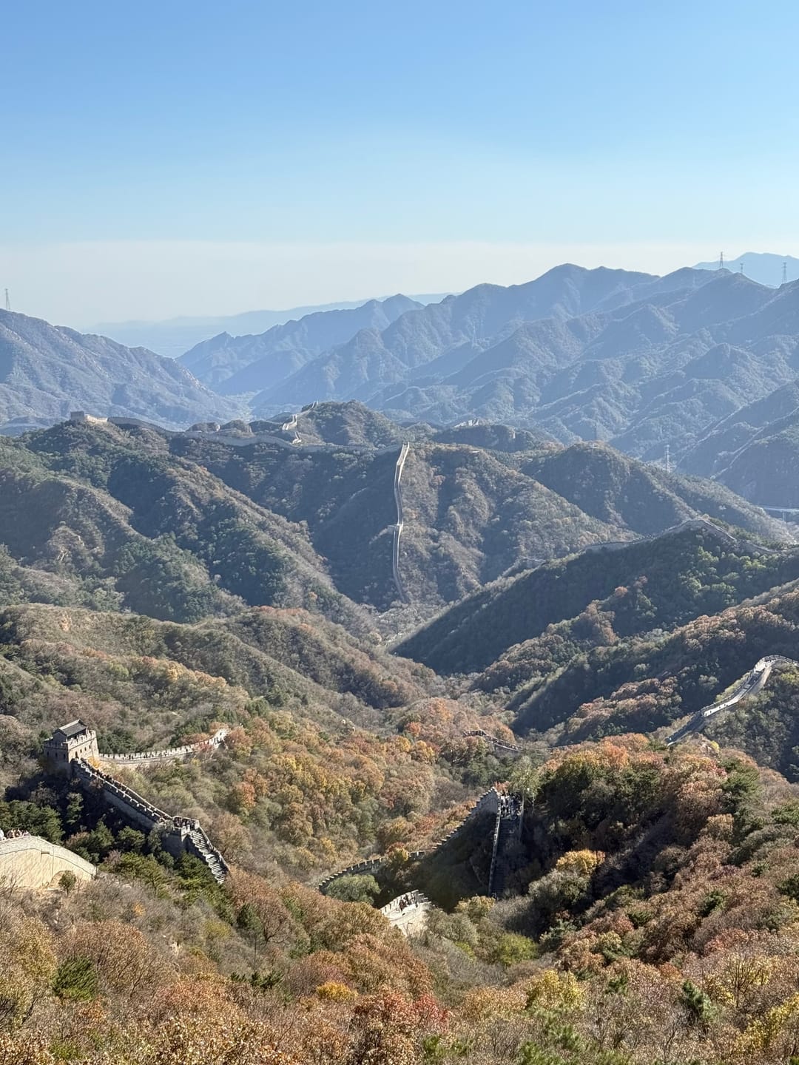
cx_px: 400
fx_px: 1477
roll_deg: +0.9
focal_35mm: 48
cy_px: 532
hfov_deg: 30.3
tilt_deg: -8.9
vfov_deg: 39.7
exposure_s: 1/1678
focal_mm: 6.76
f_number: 1.78
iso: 100
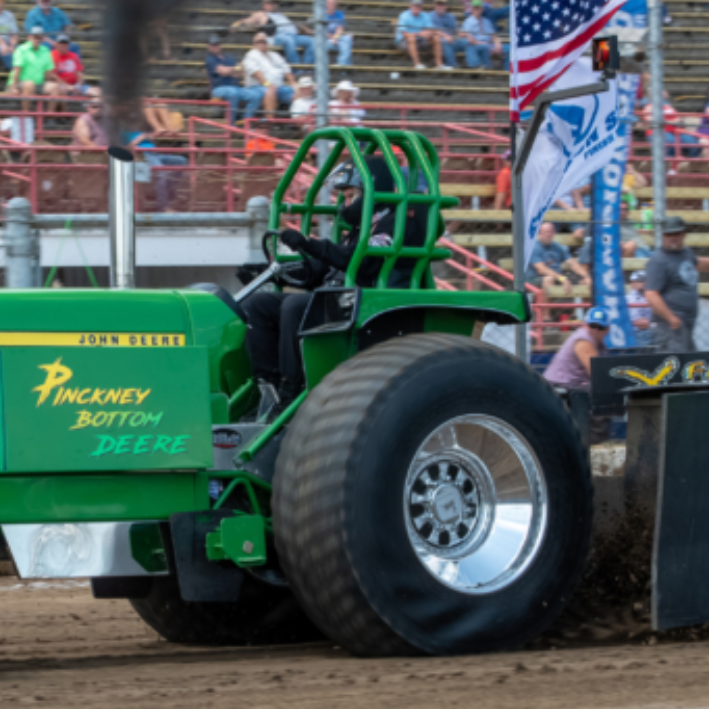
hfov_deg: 11.1
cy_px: 349
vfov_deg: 11.1
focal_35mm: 157
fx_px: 3638
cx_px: 87
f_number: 9
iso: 320
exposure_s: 1/250
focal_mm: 70
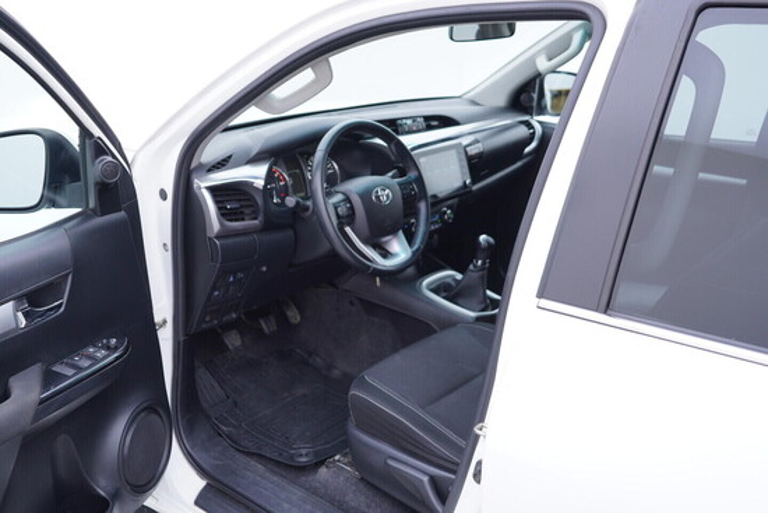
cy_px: 256
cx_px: 384
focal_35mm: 36
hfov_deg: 53.1
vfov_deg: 36.9
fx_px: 768
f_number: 2.8
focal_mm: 24
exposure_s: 1/40
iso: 125
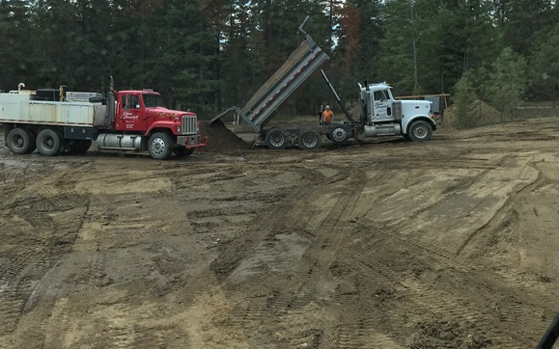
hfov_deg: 48.0
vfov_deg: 31.2
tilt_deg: -3.0
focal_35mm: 41
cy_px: 136
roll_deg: -1.0
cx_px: 227
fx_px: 625
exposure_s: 1/647
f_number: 1.8
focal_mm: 3.99
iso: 20
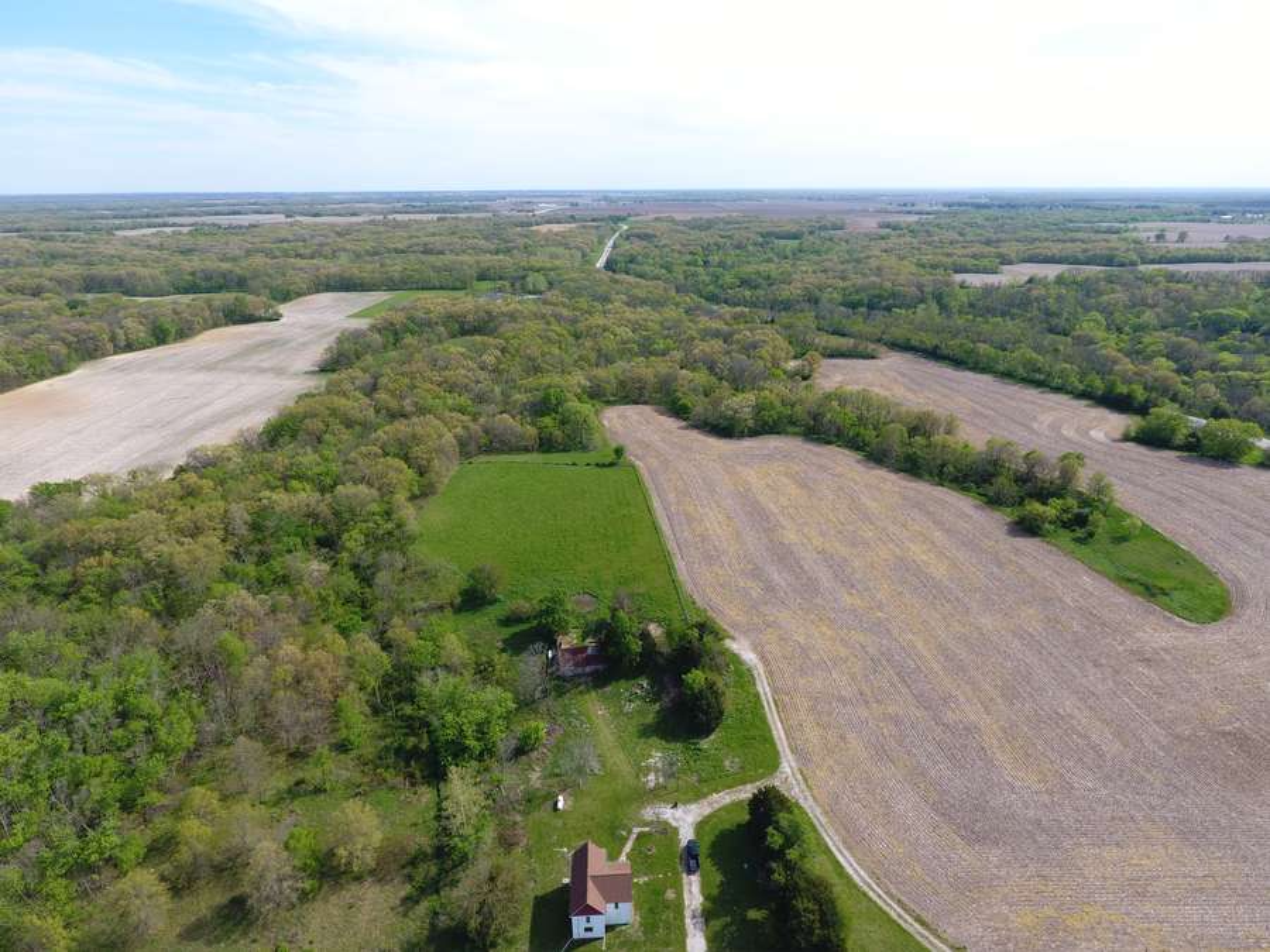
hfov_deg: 81.7
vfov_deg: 66.0
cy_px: 476
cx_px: 635
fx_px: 734
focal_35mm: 20
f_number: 2.8
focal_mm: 3.61
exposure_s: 1/538
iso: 100
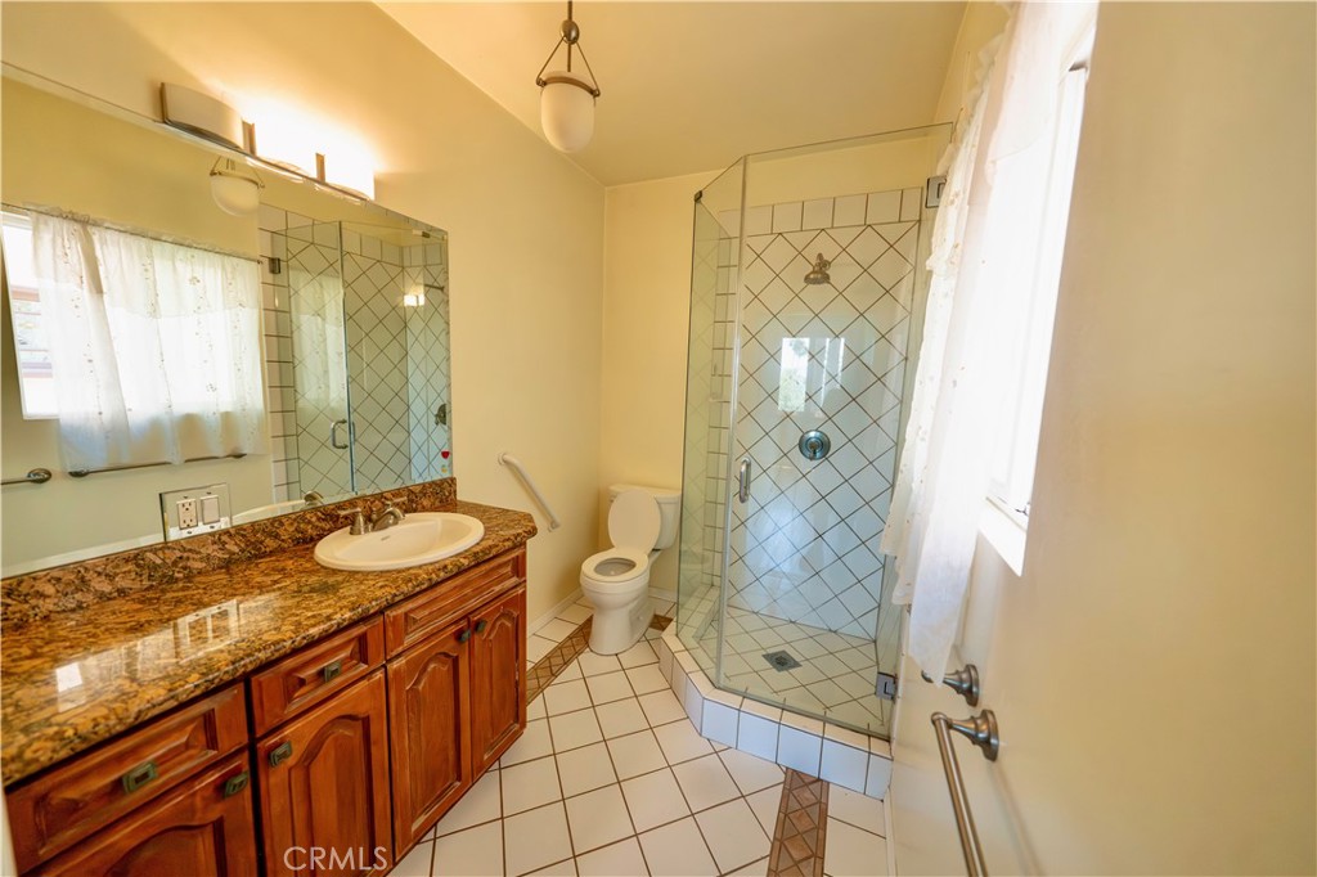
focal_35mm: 12
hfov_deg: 112.6
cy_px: 438
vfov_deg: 90.0
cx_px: 658
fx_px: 439
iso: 5000
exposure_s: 1/1000
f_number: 2.8
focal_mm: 12
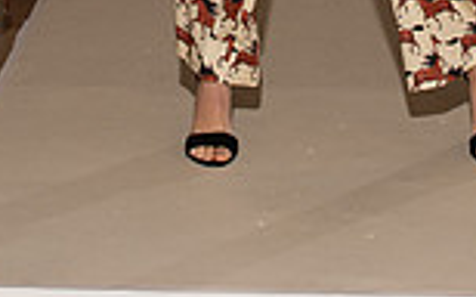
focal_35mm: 208
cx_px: 317
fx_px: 2696
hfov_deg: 10.1
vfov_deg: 6.1
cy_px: -356
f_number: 9
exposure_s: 1/250
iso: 800
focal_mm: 70
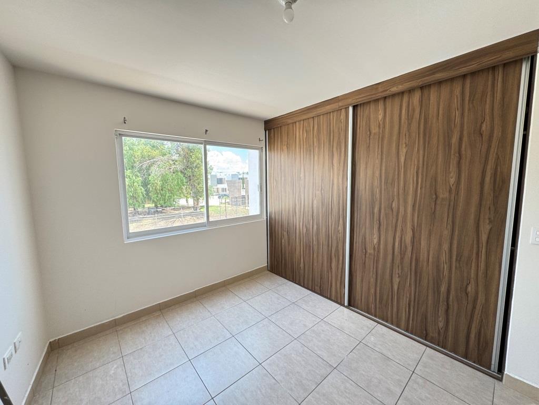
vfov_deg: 85.7
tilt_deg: -5.9
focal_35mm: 14
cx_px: 270
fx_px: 218
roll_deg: +1.5
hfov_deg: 102.1
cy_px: 202
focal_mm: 2.22
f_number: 2.2
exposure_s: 1/99
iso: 64
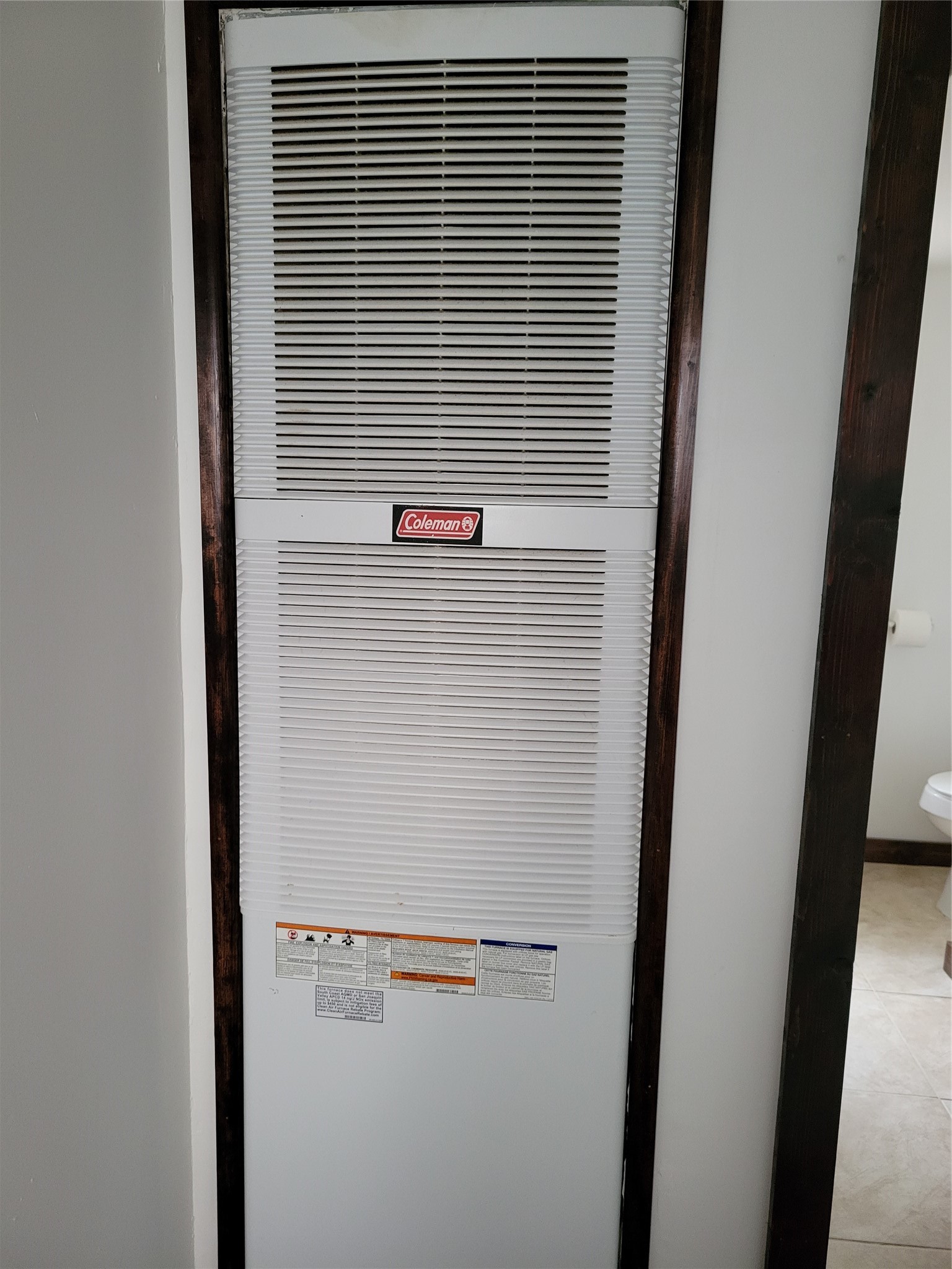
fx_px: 953
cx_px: 476
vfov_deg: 67.3
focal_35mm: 26
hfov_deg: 53.1
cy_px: 634
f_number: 1.8
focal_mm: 5.4
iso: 640
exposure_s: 1/30
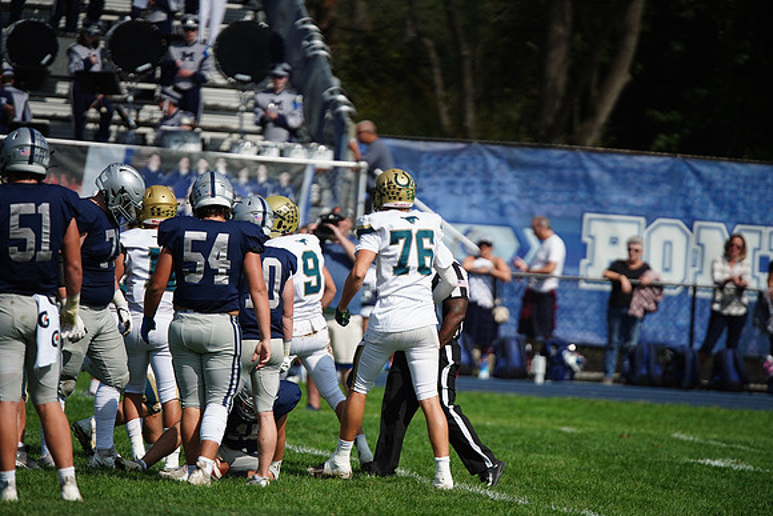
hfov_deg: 6.9
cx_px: 386
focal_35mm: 300
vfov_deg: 4.6
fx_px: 6443
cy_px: 258
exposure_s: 1/8000
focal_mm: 300
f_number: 2.8
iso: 400
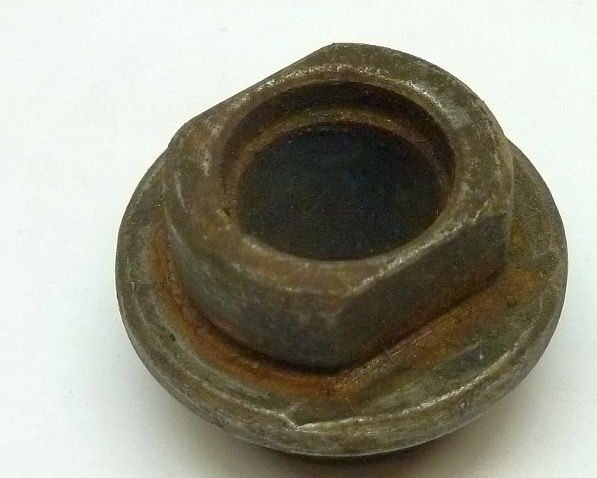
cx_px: 347
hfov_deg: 35.9
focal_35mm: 52
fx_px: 919
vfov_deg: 29.1
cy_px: 255
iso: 320
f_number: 3.7
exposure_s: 1/30
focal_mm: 7.3
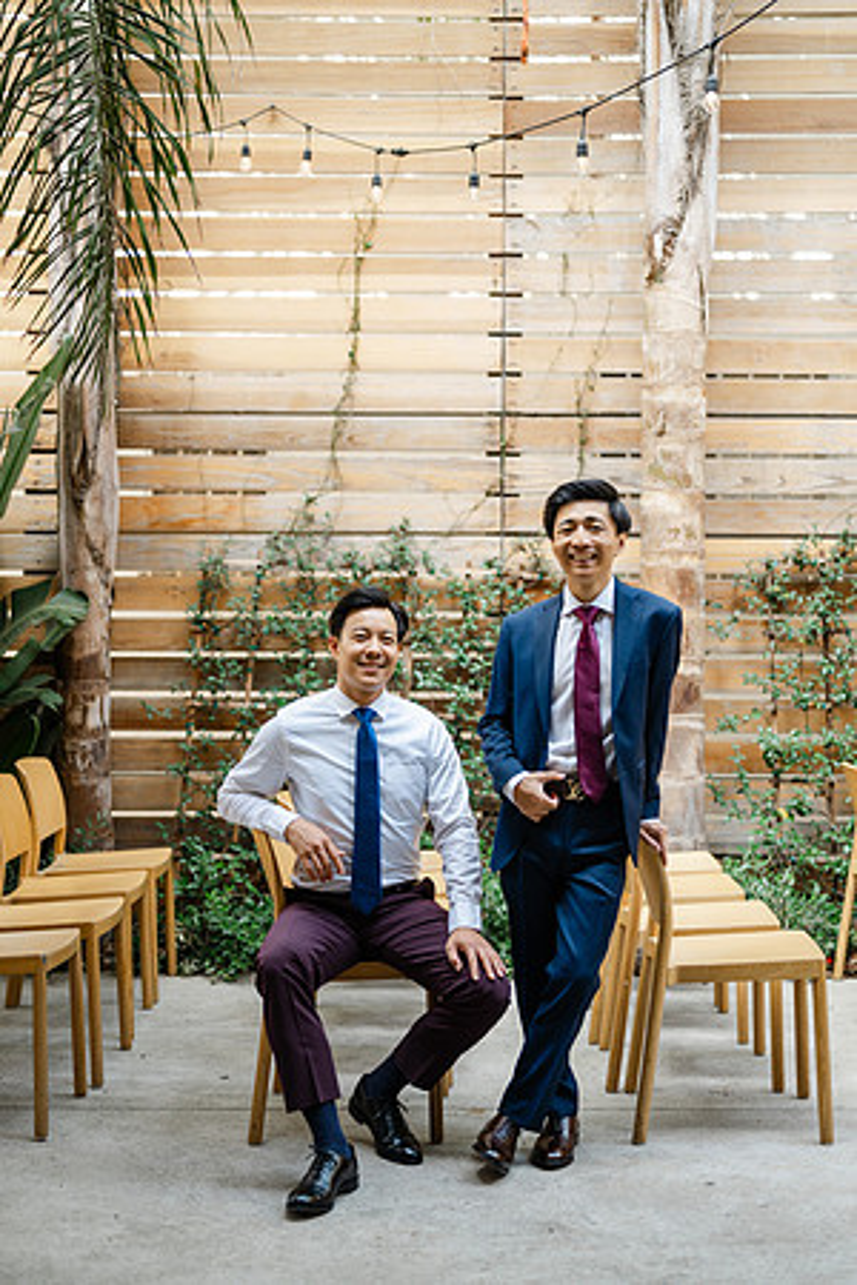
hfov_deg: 27.0
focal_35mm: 50
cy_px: 642
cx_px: 428
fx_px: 1785
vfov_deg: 39.6
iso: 64
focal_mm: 50
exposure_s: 1/125
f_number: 1.8
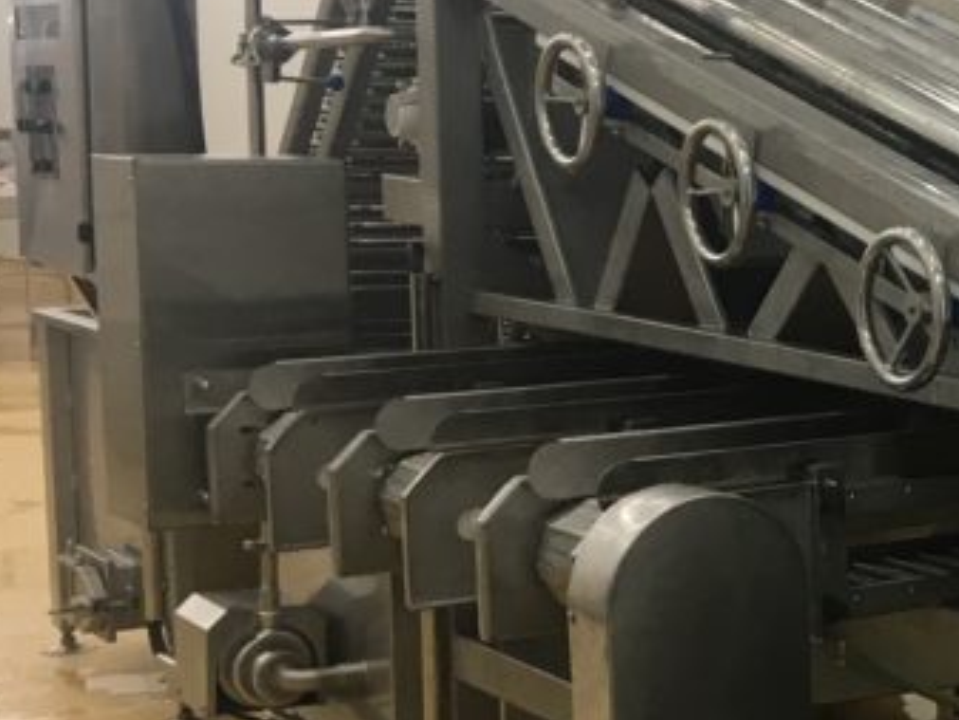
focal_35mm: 88
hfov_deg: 19.4
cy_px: 407
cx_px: 1437
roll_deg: -0.1
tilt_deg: -7.5
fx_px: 2439
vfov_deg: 16.8
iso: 25
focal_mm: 4.15
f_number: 2.2
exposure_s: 1/30
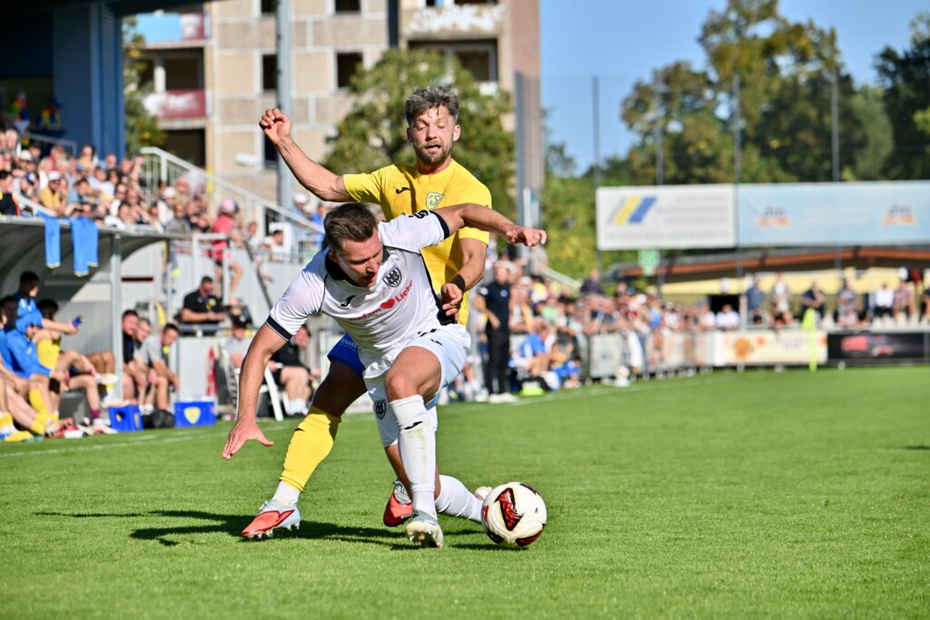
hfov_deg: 12.5
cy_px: 310
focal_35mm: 165
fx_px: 4263
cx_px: 465
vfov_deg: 8.3
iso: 140
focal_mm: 165
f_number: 5
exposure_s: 1/1600
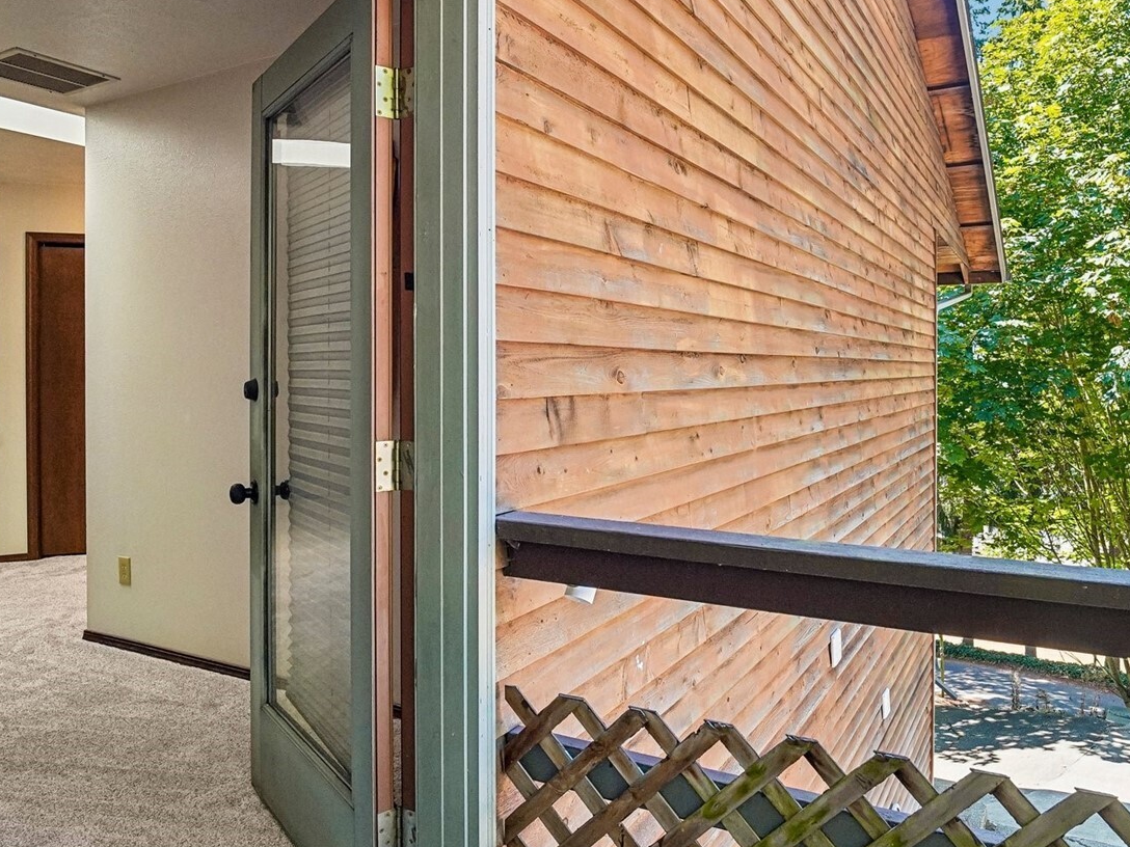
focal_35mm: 24
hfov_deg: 71.3
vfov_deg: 56.7
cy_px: 380
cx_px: 637
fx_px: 783
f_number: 8
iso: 1600
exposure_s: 1/125
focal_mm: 16
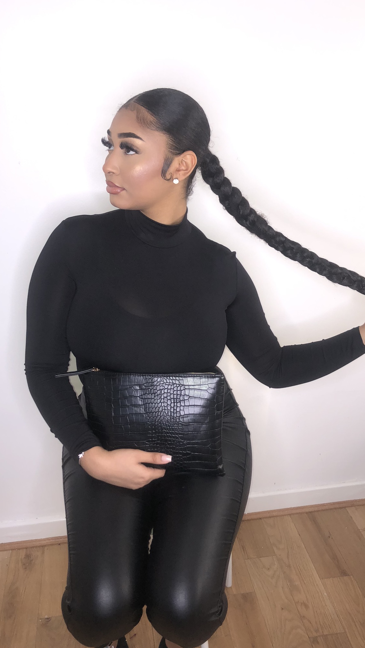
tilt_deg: -23.4
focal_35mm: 31
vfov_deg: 62.6
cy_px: 321
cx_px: 178
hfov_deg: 37.8
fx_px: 533
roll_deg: -2.4
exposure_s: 1/100
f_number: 1.8
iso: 25
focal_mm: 3.99
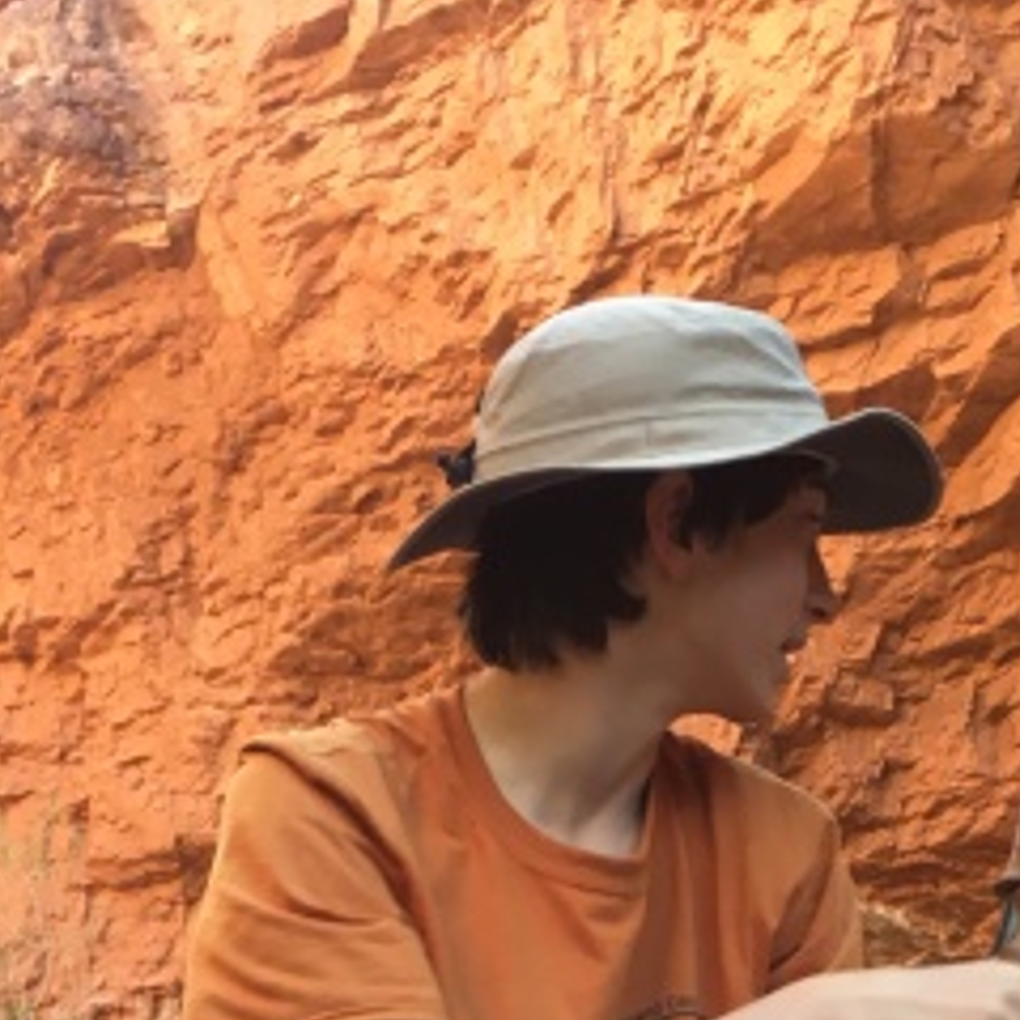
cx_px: 782
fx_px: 3034
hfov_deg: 18.9
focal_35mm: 91
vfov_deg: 17.9
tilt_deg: +12.3
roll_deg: +3.1
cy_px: 1298
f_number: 2.2
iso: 32
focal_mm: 4.15
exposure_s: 1/40
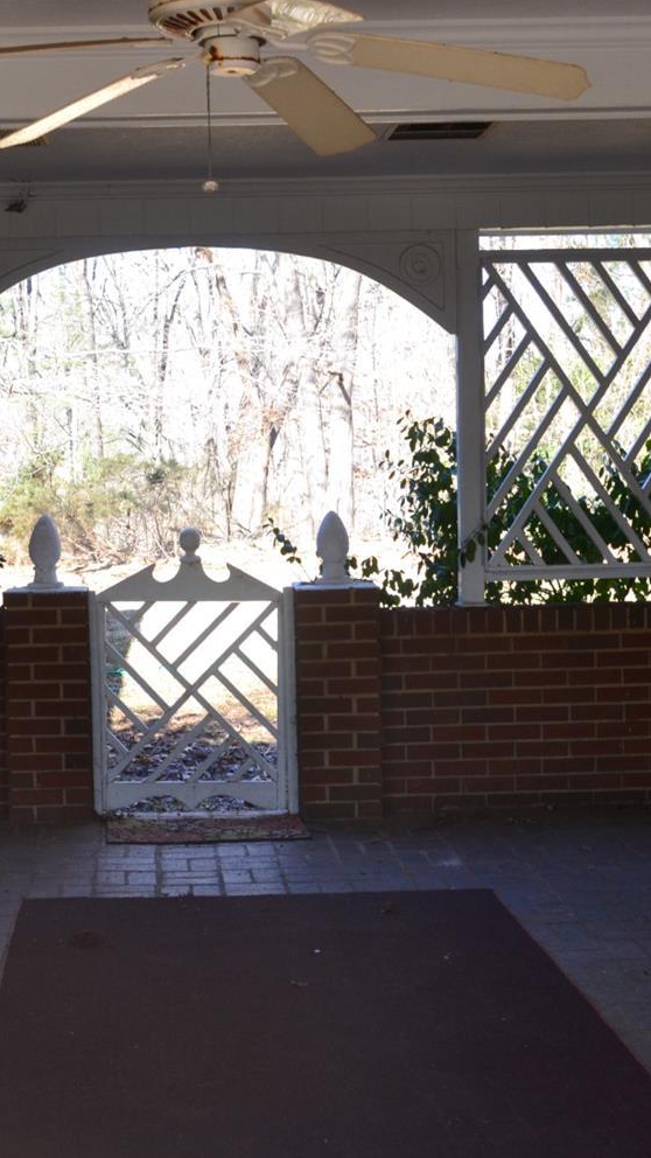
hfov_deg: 21.0
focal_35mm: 57
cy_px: 579
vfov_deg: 36.6
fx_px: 1749
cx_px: 230
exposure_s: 1/80
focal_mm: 24
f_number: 8
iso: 400
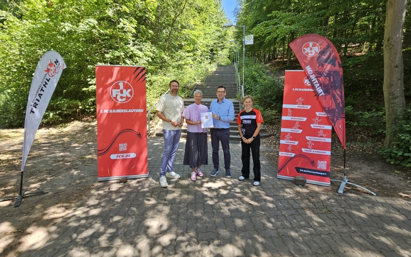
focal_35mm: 14
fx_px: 157
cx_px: 205
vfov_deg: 78.2
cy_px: 111
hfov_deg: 105.3
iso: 50
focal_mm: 2.2
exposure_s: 1/149
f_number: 2.2
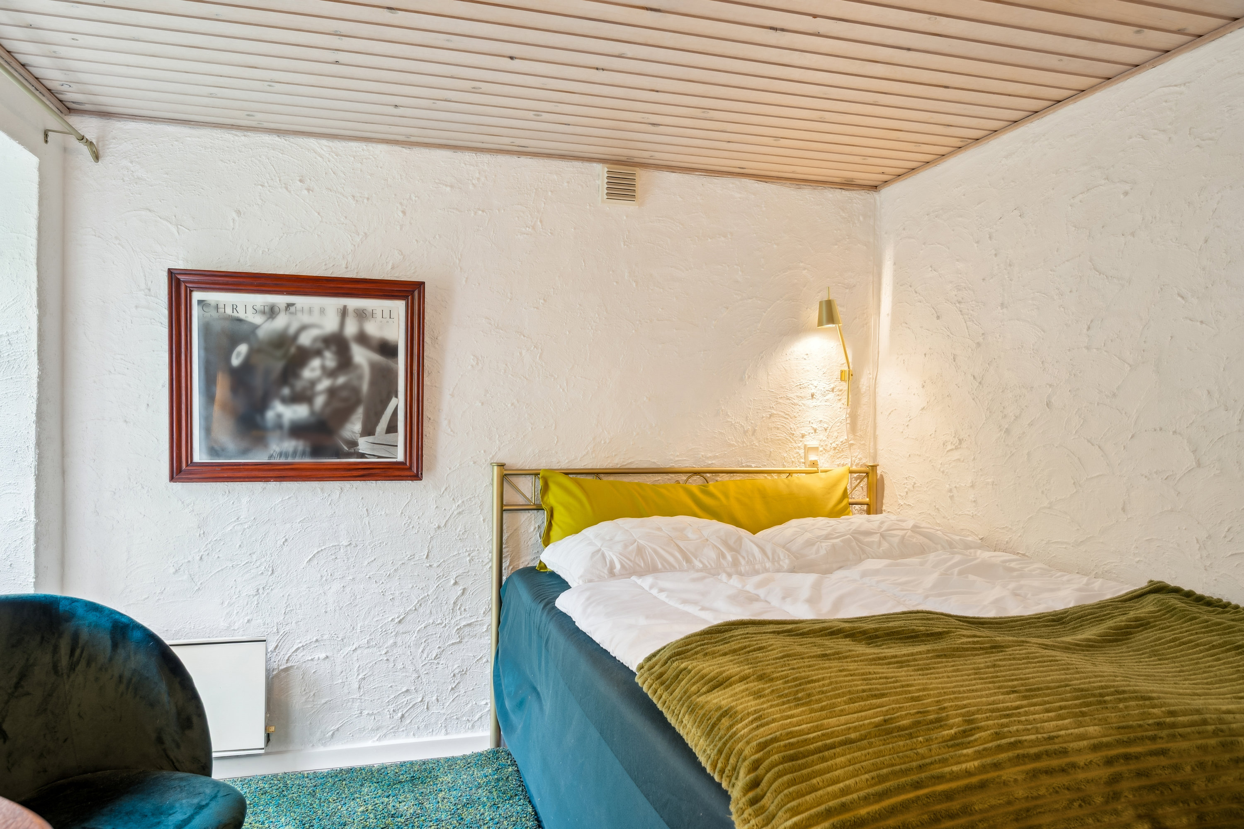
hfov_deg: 76.1
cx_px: 622
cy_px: 414
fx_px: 795
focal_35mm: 23
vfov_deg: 55.1
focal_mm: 23
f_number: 8
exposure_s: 1/6
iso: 200
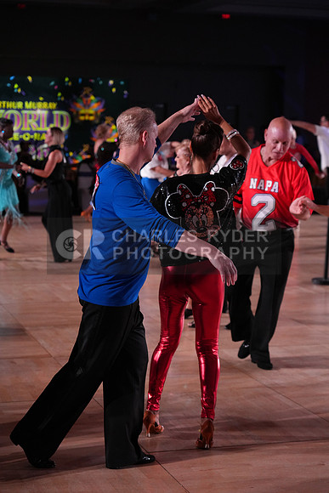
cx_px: 164
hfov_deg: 18.2
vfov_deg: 27.0
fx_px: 1027
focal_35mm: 75
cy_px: 246
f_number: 4
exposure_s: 1/500
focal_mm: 75
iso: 2500
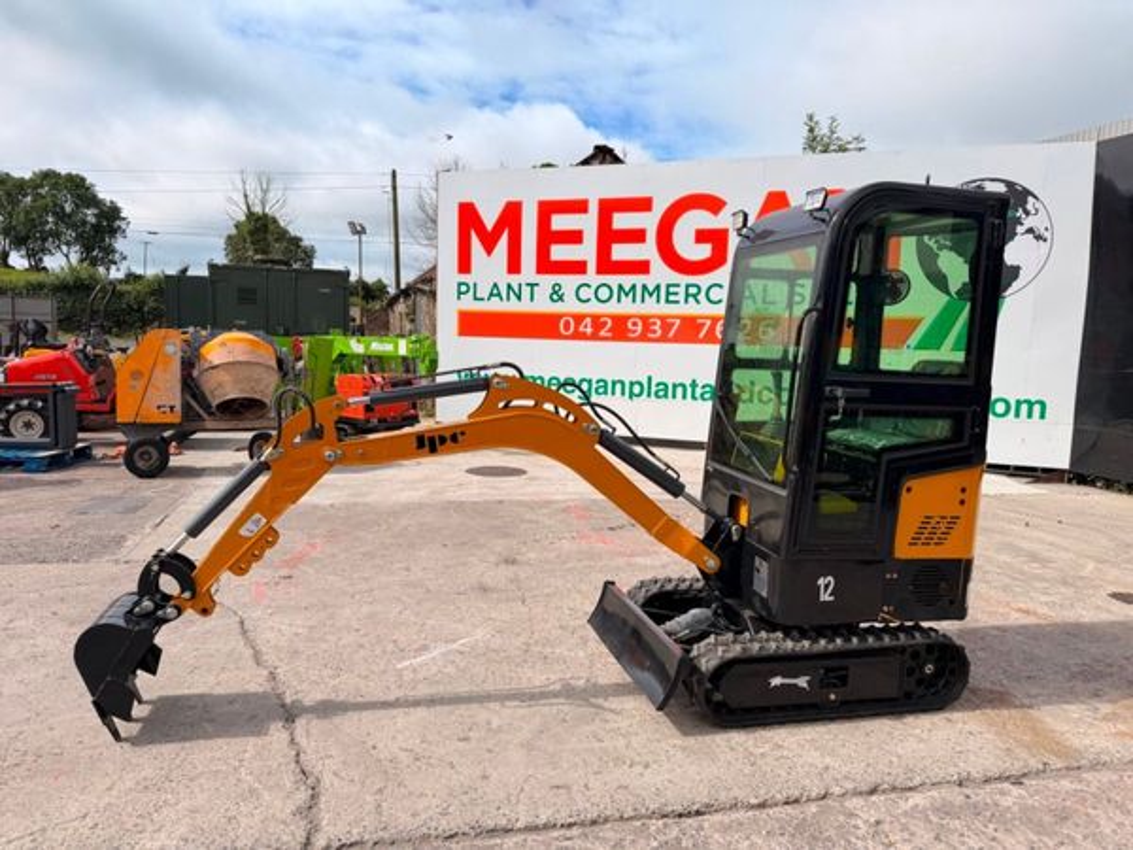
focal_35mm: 24
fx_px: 786
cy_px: 425
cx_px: 566
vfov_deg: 56.8
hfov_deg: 71.6
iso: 80
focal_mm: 6.76
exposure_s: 1/3425
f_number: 1.78
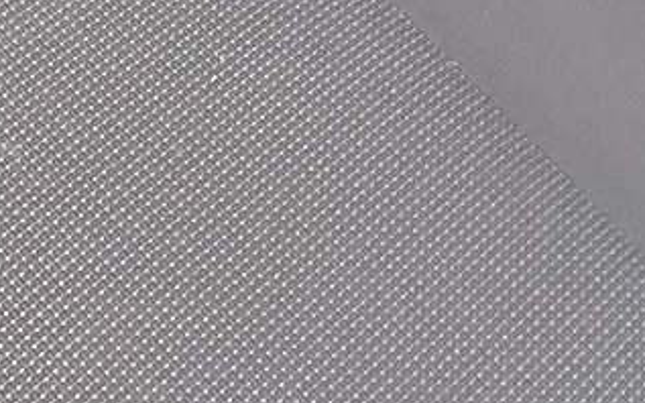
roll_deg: -0.4
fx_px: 3076
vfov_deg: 6.5
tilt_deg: -36.7
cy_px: -1032
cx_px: -832
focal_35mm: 175
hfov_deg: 10.5
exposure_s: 1/121
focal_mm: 4.2
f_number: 1.6
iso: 100
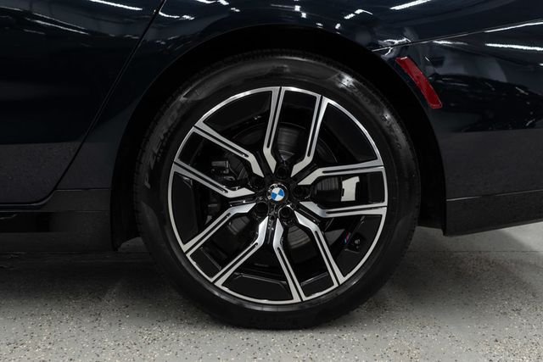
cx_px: 272
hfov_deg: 46.4
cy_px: 181
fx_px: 634
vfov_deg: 31.9
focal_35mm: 42
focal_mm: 28
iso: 250
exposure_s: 1/50
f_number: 3.2
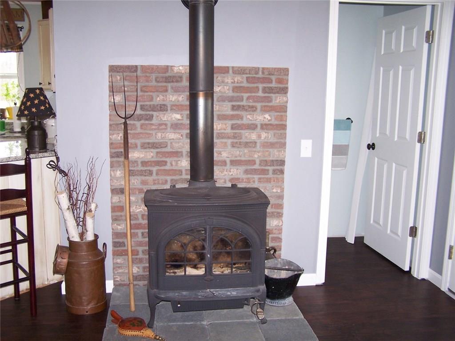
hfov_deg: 49.0
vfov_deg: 37.7
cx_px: 228
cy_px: 170
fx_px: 499
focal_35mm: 38
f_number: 2.8
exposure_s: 1/60
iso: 140
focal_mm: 6.3
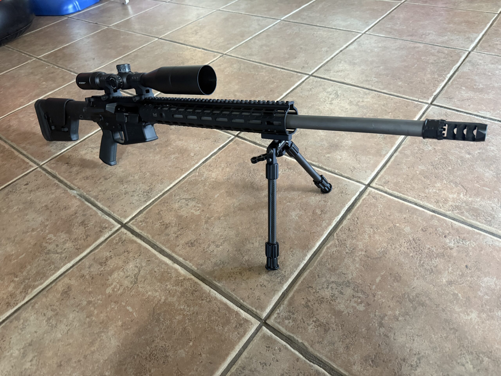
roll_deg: +9.1
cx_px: 250
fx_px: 347
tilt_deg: -43.8
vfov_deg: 56.8
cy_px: 188
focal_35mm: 24
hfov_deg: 71.6
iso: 640
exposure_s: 1/40
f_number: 1.78
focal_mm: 6.76
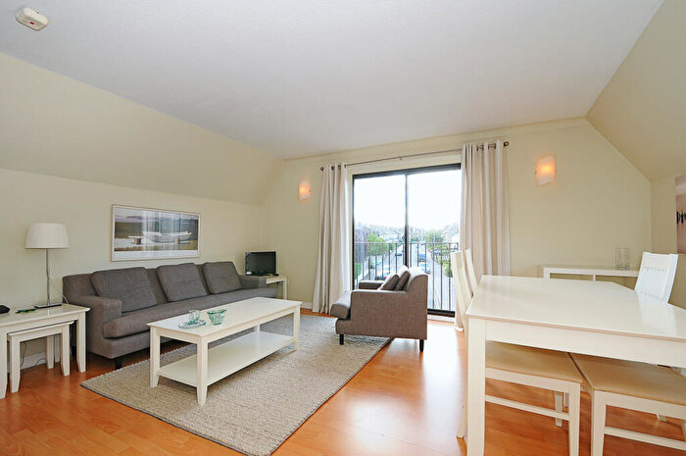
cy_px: 228
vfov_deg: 77.2
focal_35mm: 15
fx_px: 285
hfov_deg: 100.5
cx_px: 343
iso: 400
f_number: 7.1
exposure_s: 1/40
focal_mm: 10
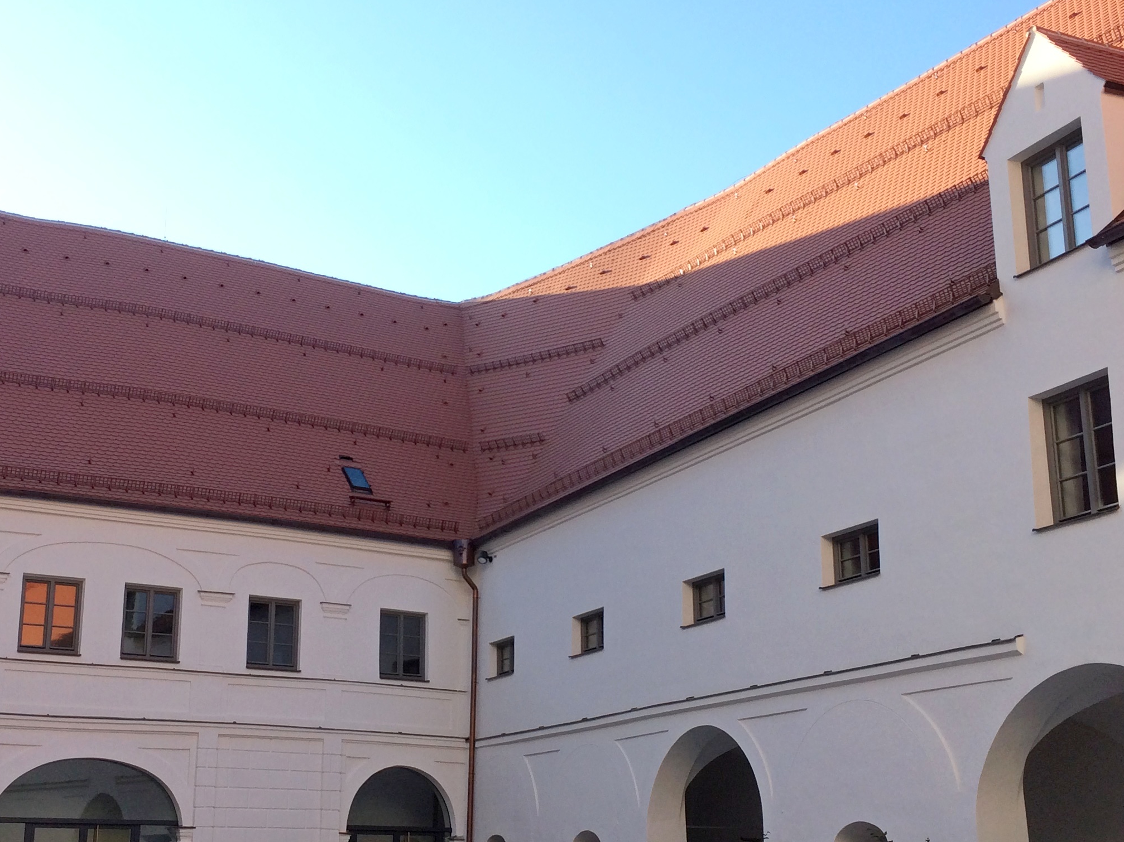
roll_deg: +0.2
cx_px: 434
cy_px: 454
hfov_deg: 40.2
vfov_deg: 30.9
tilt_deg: +13.8
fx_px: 1526
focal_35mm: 47
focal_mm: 4.15
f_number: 2.2
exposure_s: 1/586
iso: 32
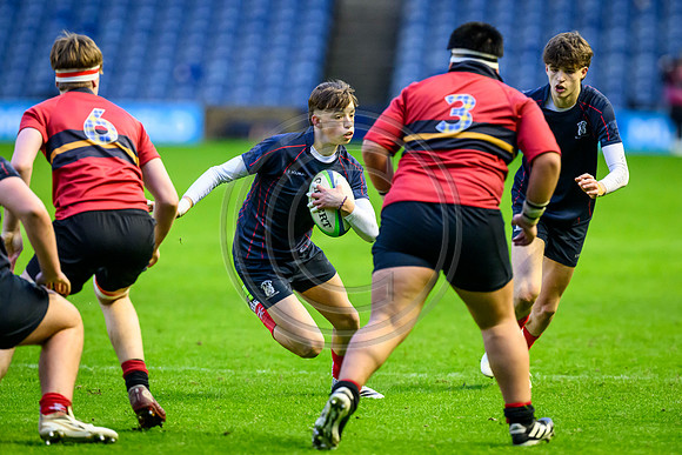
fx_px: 9425
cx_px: 334
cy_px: 188
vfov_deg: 2.8
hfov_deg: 4.1
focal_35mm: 497
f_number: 4
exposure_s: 1/1000
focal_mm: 400
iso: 8000
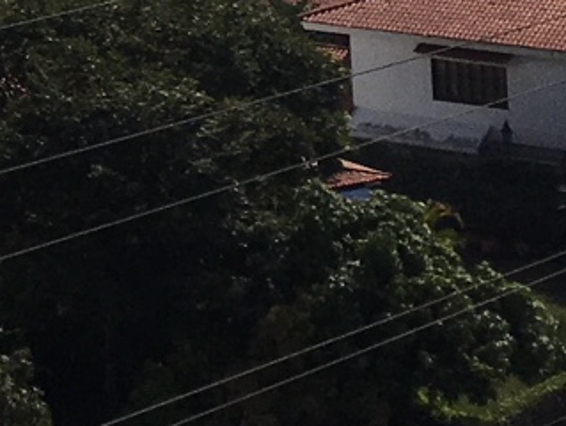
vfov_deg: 7.3
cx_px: -495
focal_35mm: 183
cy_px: -804
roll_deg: +1.3
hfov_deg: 10.1
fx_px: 2996
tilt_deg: +4.4
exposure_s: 1/5128
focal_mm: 4.15
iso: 25
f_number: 2.2
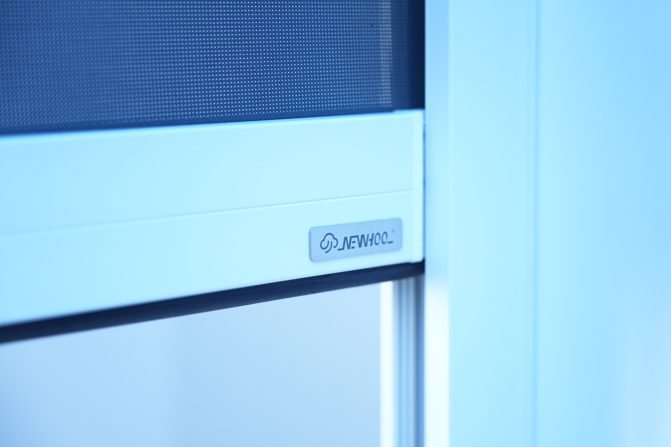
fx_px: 1528
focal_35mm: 82
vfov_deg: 16.7
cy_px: 226
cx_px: 362
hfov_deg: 24.8
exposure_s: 1/60
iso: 800
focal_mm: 76
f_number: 4
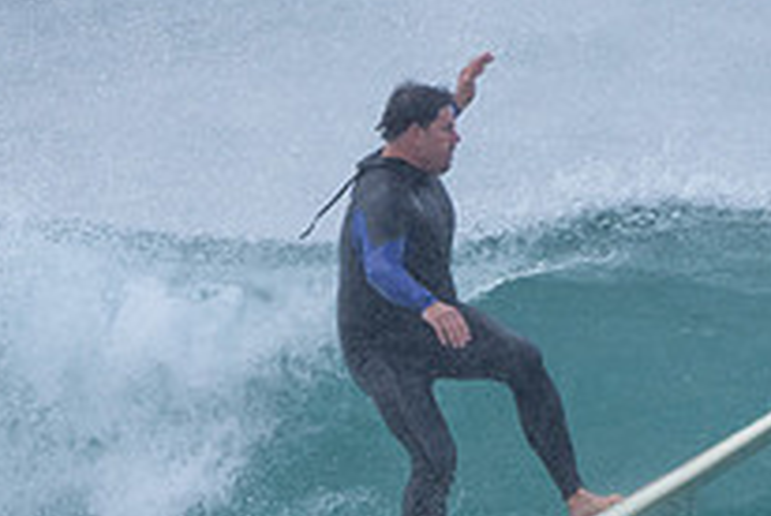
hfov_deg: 1.0
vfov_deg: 0.7
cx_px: 524
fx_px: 43430
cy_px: 581
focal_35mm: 2025
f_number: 5.6
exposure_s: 1/1000
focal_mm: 480
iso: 280
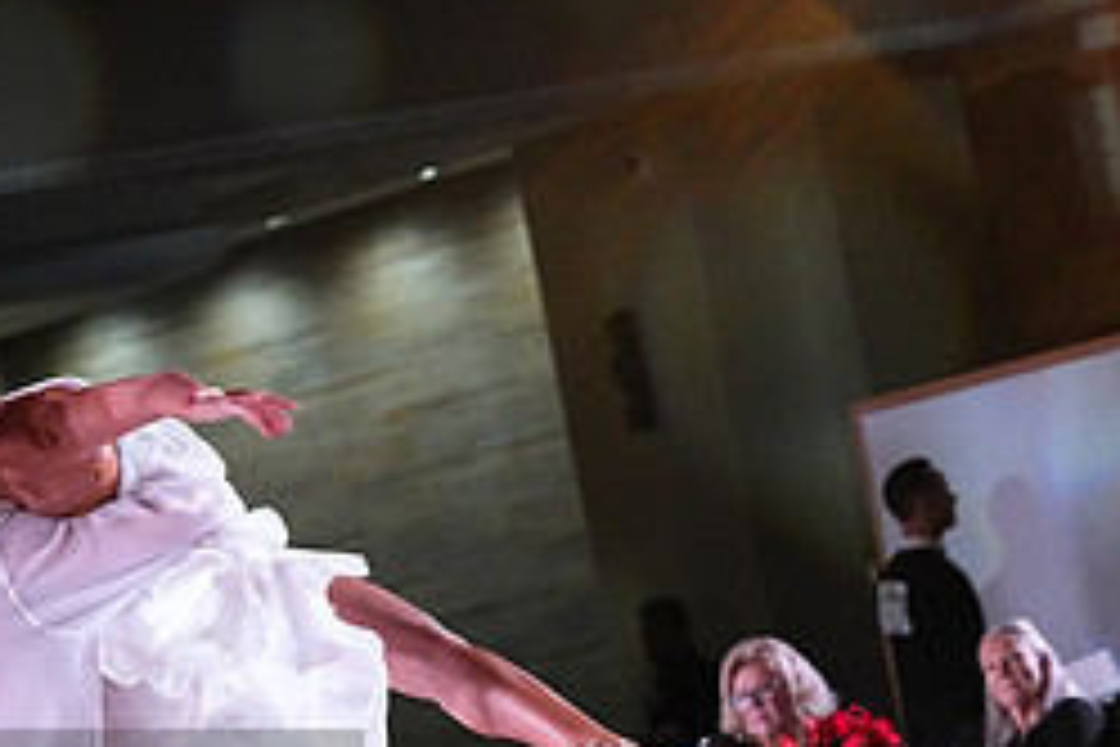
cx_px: -126
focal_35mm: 300
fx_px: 9333
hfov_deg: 6.8
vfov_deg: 4.6
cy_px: 848
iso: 8000
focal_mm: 129
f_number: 5.6
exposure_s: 1/400
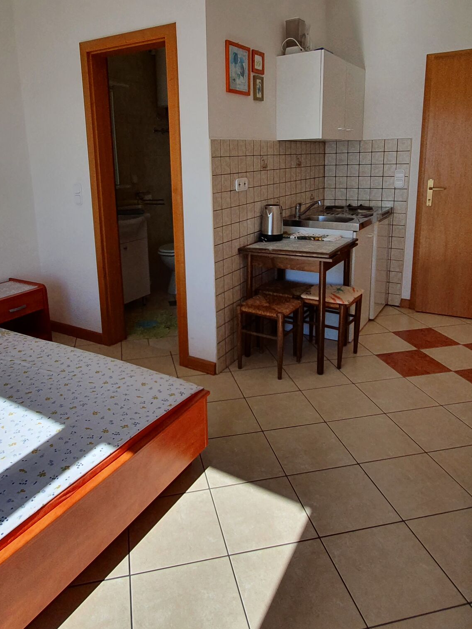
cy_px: 261
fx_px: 436
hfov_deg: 56.7
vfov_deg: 71.1
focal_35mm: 24
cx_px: 212
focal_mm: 1.8
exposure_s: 1/752
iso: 50
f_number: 2.2
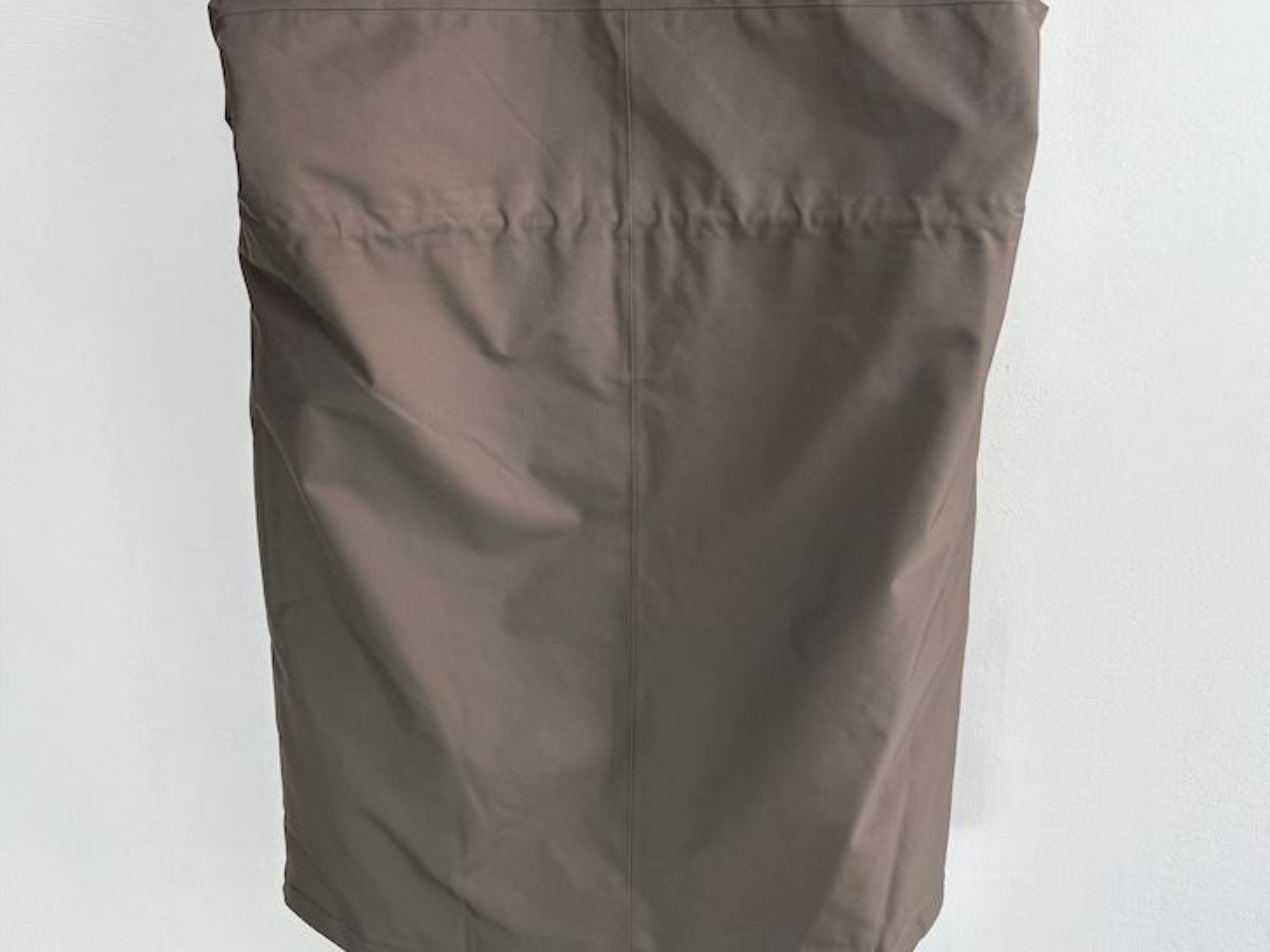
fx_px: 1284
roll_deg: -0.5
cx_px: 634
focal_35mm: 35
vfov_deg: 39.6
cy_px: 242
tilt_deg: -13.5
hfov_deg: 52.6
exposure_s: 1/100
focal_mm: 5.96
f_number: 1.6
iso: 50
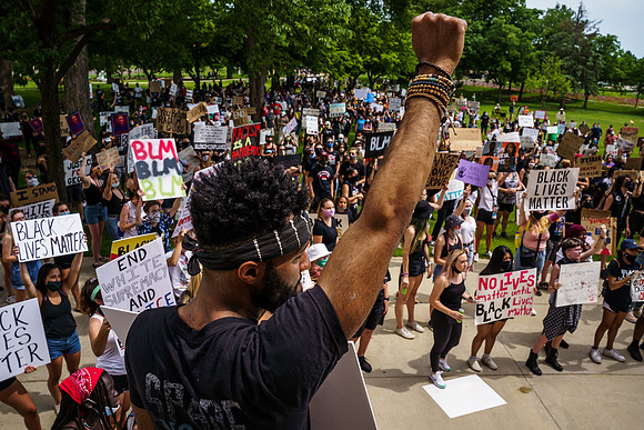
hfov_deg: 68.4
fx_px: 474
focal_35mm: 26
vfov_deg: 48.8
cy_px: 219
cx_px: 320
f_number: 8
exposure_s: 1/400
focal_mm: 24
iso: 200
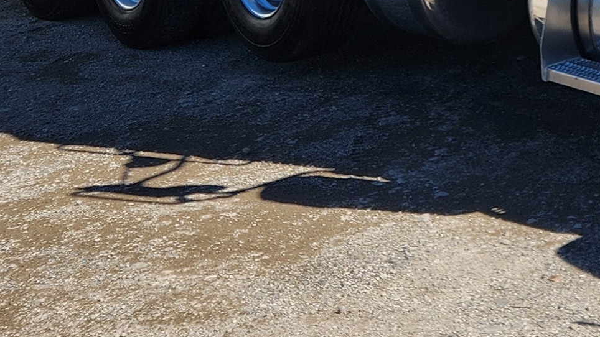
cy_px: -315
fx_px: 1654
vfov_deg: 10.7
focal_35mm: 104
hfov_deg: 19.5
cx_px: 687
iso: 20
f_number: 1.8
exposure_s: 1/1081
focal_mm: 5.4
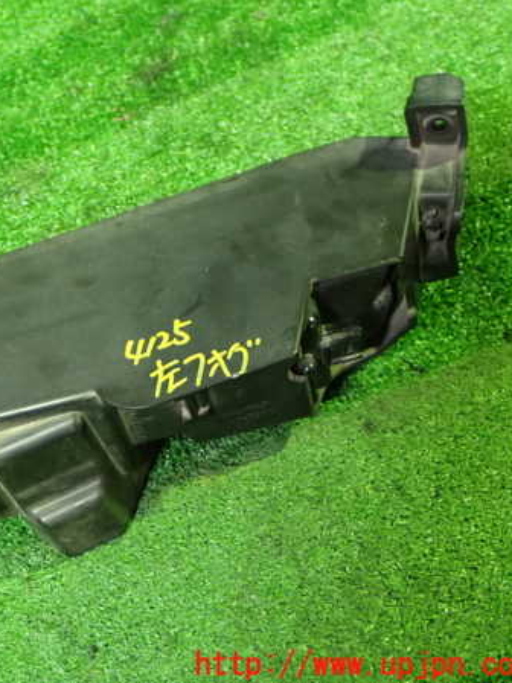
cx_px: 82
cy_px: 342
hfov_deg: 22.9
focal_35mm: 63
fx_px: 1242
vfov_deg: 30.7
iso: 800
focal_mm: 8.4
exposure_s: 1/20
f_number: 3.1
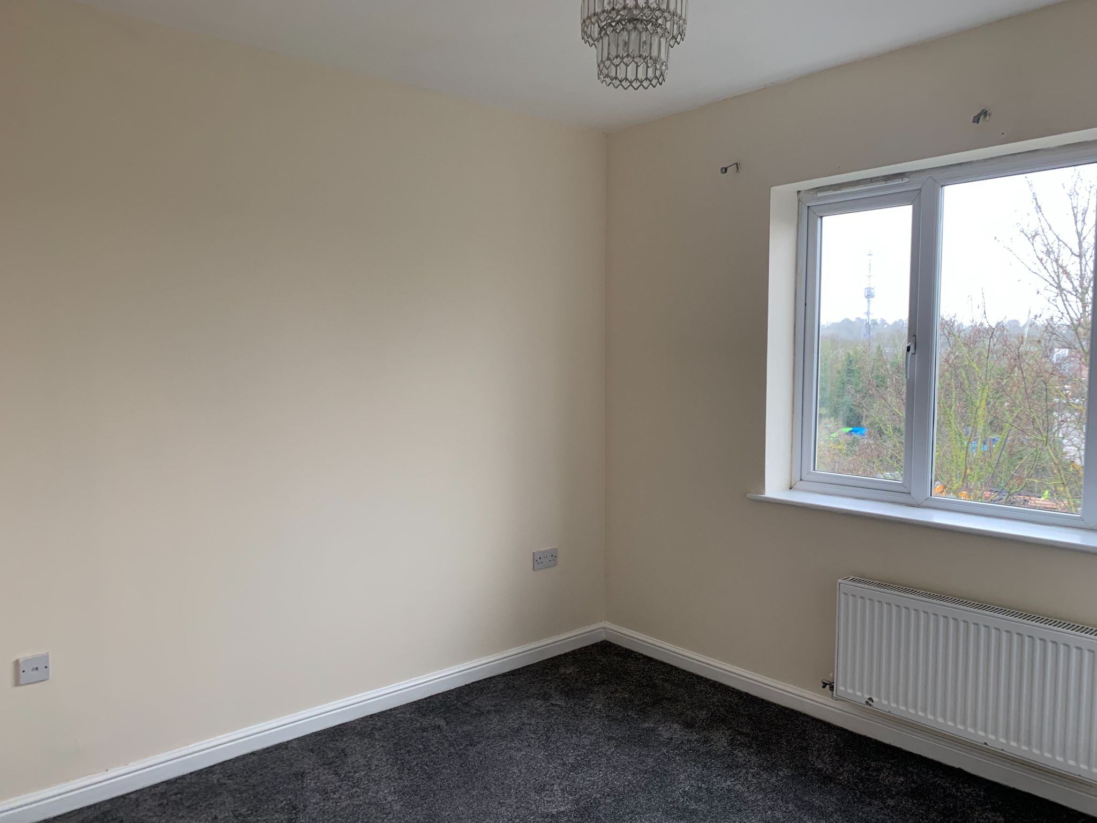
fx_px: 824
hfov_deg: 67.3
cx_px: 548
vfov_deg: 53.1
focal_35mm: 26
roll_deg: +0.8
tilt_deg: -3.4
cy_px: 412
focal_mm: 4.25
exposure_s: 1/60
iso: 100
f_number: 1.8
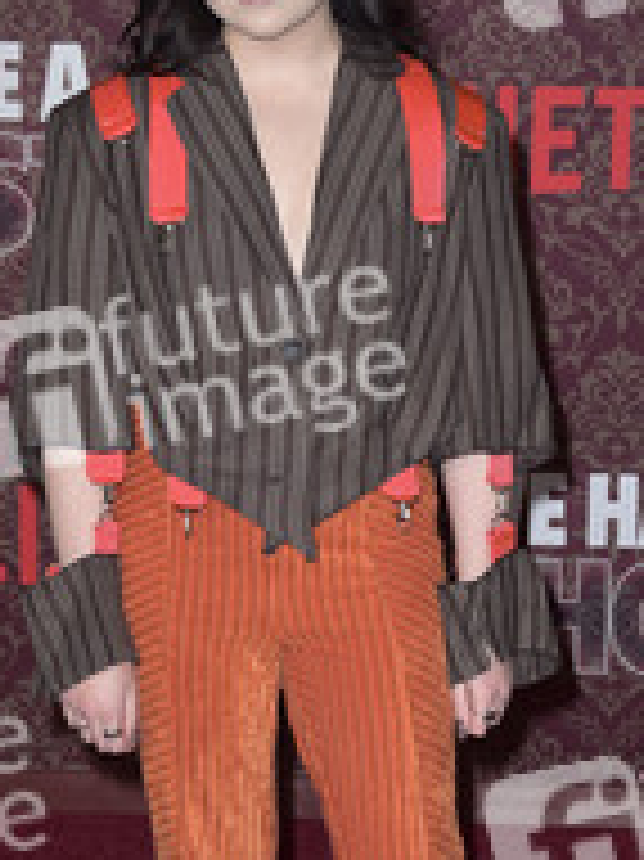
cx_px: 308
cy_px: 599
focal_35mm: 141
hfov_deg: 10.5
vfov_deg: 14.0
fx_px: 3501
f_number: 6.3
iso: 400
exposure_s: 1/250
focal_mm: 70
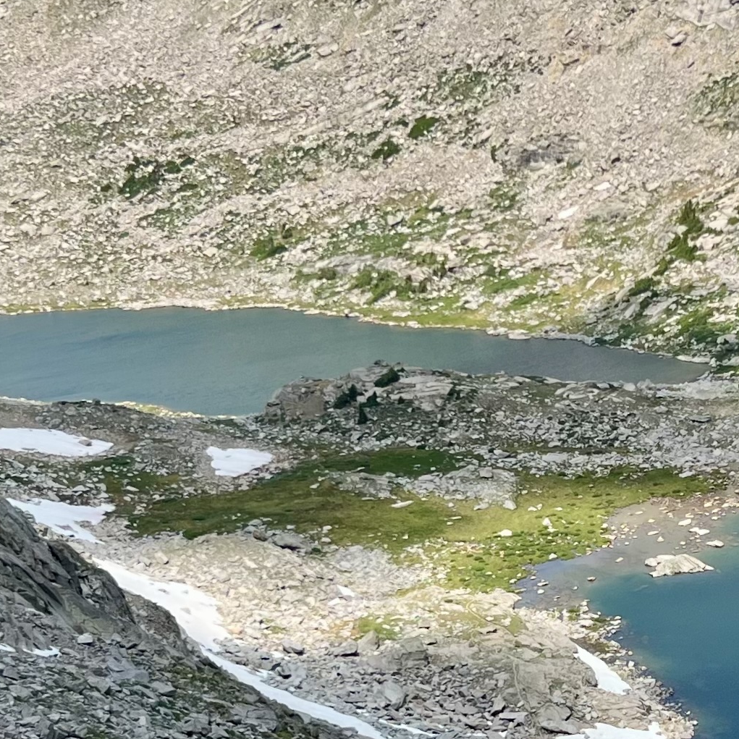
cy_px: 532
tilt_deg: -16.2
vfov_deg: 21.8
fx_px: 1908
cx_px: 684
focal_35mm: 79
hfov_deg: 21.4
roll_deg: +0.8
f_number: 1.5
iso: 50
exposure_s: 1/3077
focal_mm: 5.7
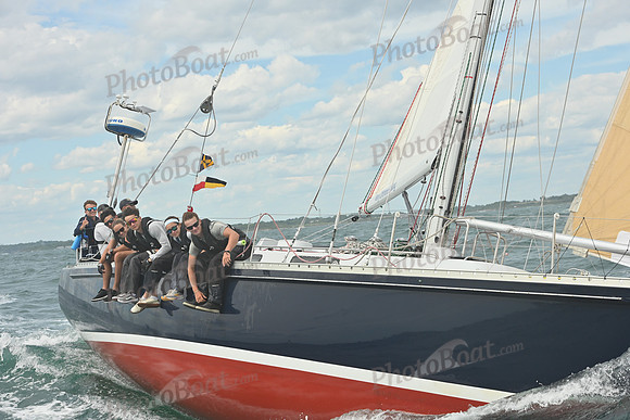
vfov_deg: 17.1
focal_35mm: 80
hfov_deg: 25.4
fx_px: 1400
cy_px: 210
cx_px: 315
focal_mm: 80
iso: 320
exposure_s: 1/1250
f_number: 9
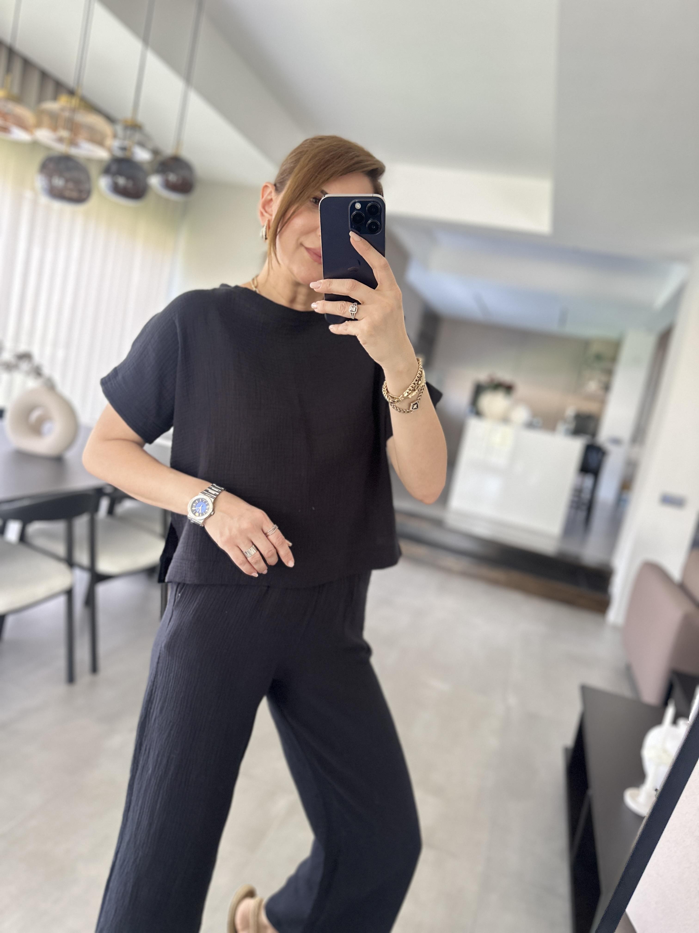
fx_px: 646
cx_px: 350
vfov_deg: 71.6
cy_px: 466
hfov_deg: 56.8
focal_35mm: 24
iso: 400
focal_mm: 6.86
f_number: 1.78
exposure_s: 1/60
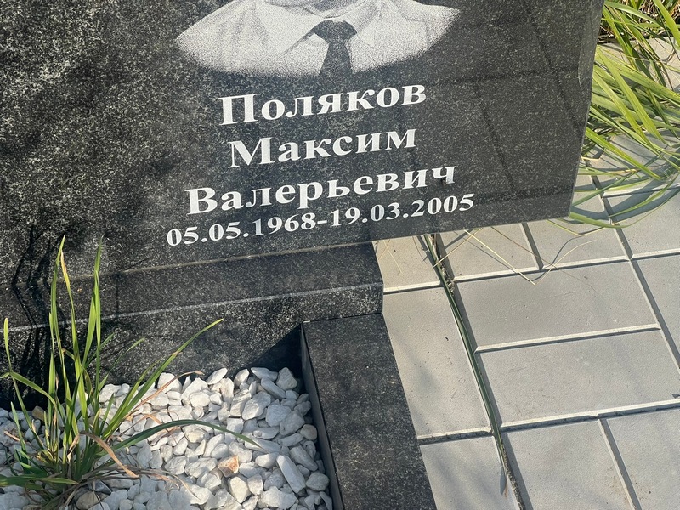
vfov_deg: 19.1
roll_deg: +4.4
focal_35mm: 77
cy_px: 255
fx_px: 1513
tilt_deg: -42.8
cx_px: 340
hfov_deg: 25.3
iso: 32
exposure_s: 1/419
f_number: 2.8
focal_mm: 9
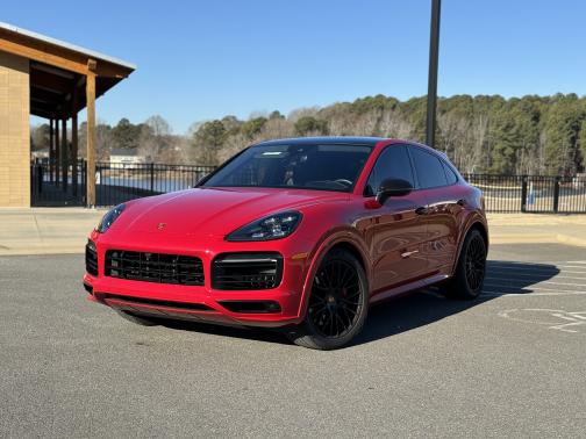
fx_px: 813
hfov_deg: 39.7
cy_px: 220
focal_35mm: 48
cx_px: 293
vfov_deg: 30.3
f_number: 1.78
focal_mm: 6.86
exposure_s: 1/2833
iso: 64
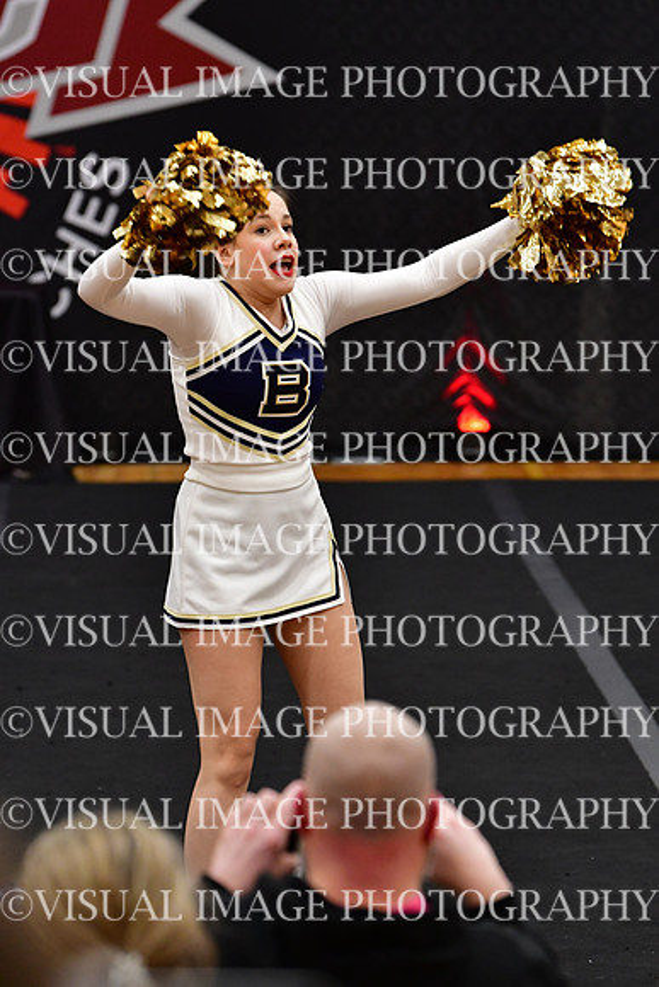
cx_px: 330
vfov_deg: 8.6
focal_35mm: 240
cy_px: 494
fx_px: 6586
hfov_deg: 5.7
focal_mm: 160
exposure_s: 1/500
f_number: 4
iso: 4000
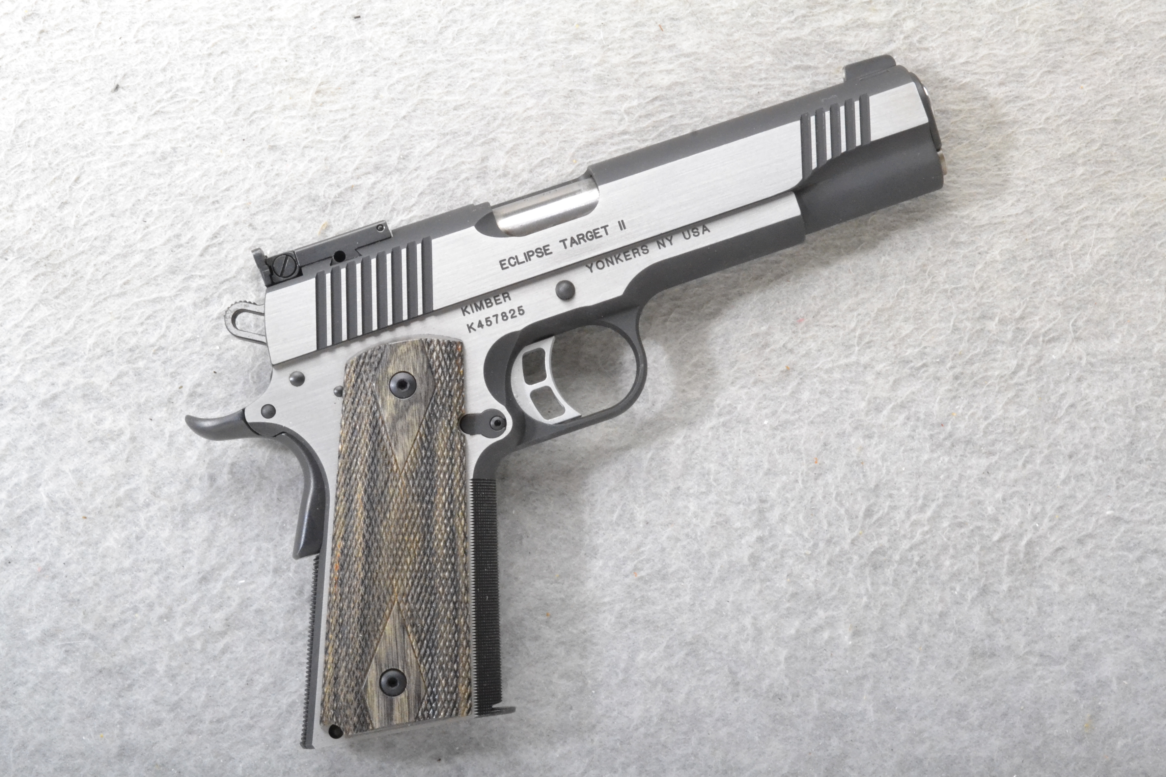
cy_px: 388
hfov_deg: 30.5
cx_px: 583
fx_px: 2137
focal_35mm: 66
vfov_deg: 20.6
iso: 3200
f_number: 20
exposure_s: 1/160
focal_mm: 44
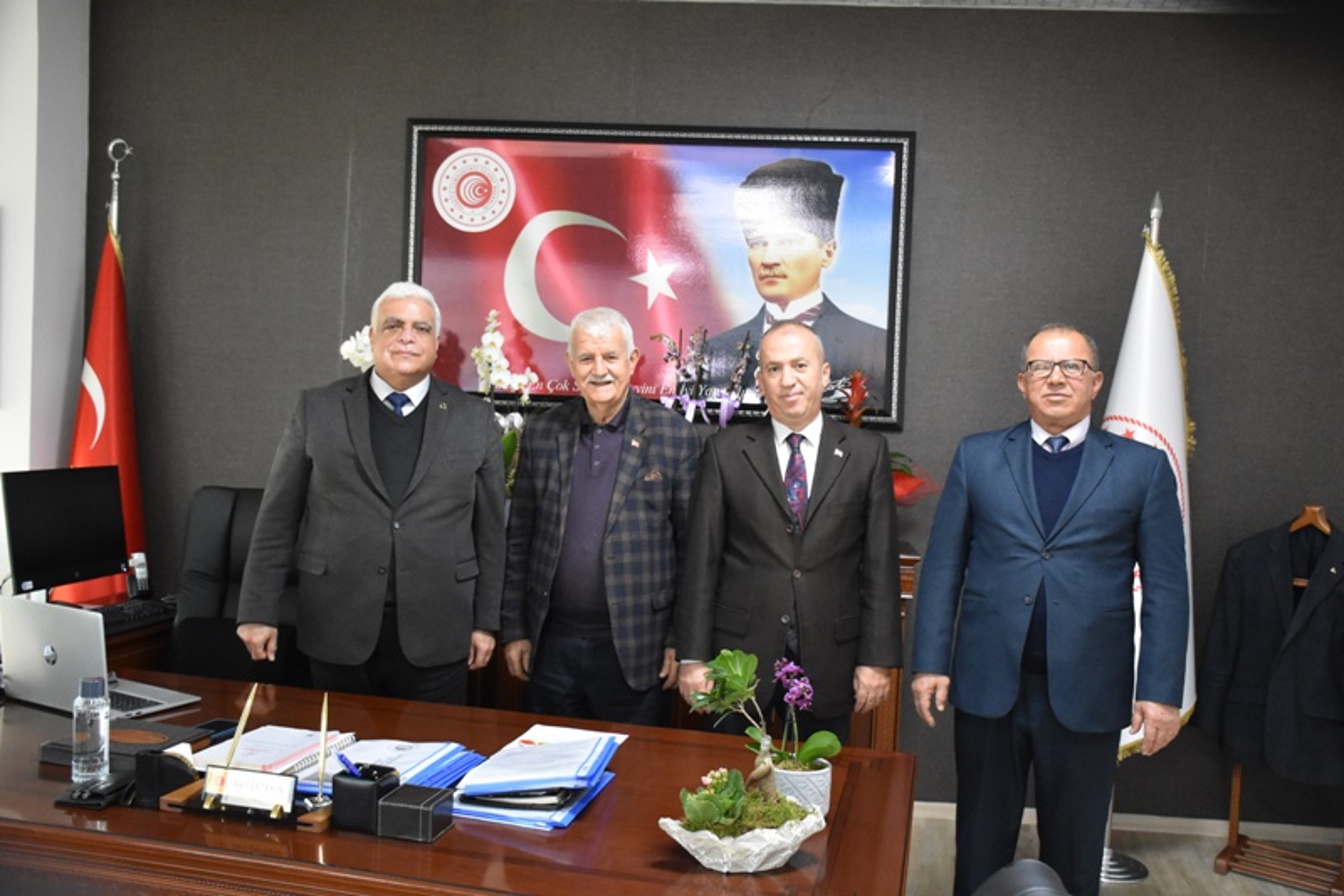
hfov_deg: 57.2
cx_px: 672
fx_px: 1232
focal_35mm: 33
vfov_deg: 40.0
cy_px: 448
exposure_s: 1/60
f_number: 3.8
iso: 3200
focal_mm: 22
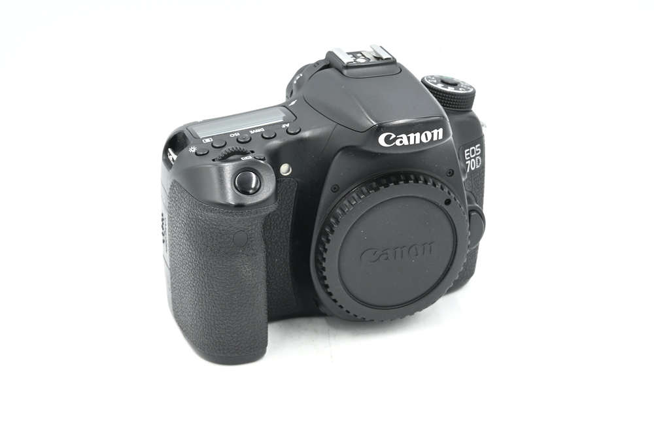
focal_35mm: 67
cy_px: 218
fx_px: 1217
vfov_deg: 20.3
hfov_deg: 30.1
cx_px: 327
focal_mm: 67
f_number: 14
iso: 100
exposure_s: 1/8
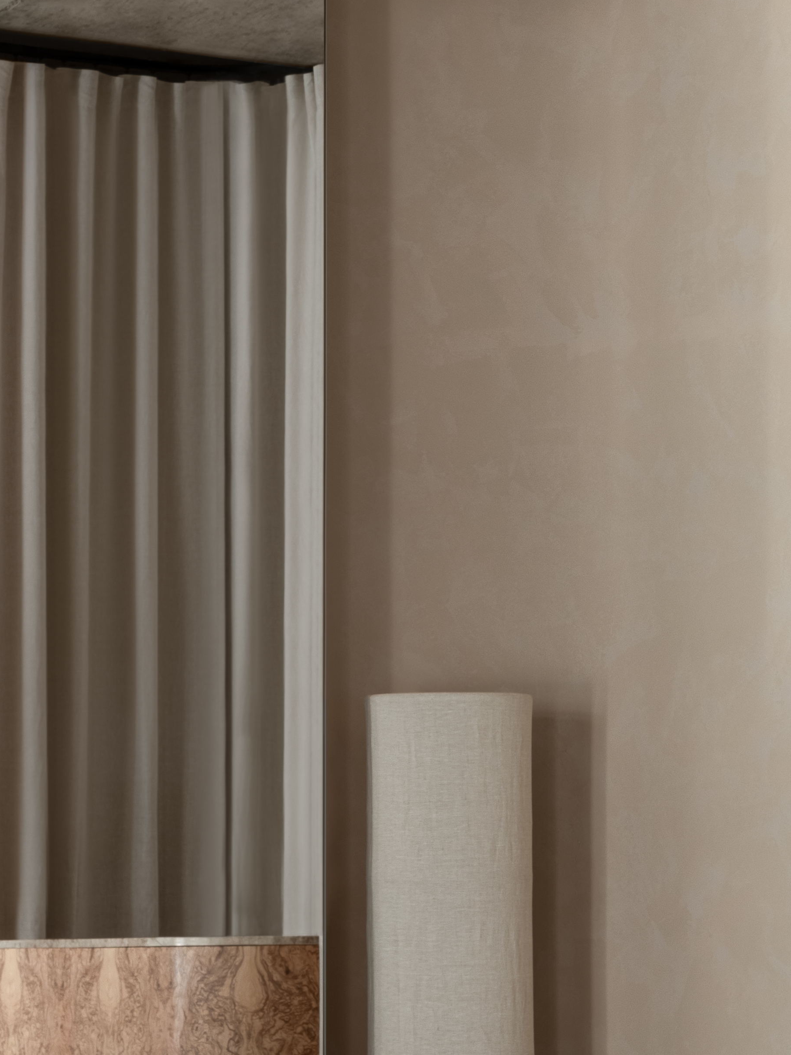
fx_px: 4175
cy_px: 716
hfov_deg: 10.8
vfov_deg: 14.4
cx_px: 339
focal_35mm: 137
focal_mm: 57
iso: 250
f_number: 13
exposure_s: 1/5
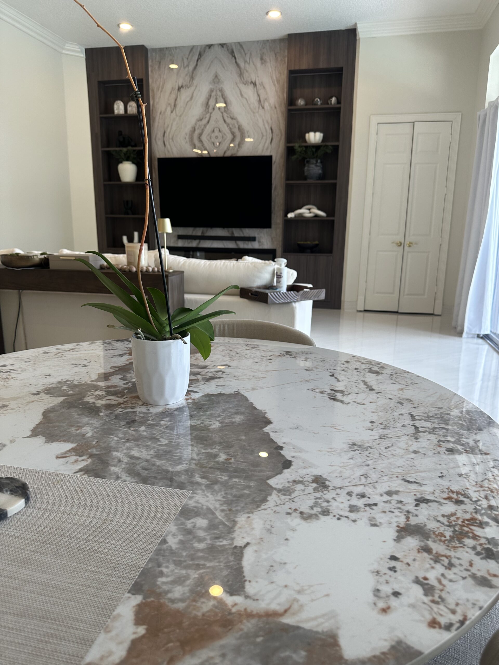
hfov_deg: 56.8
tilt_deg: -11.3
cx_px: 250
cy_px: 332
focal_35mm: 24
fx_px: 461
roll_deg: -2.1
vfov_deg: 71.6
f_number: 1.78
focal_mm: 6.86
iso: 100
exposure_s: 1/120
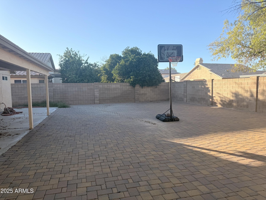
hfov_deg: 71.6
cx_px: 133
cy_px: 100
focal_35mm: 24
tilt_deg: -2.1
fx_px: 184
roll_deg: +1.9
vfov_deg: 56.8
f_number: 1.78
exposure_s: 1/1901
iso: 80
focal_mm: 6.76
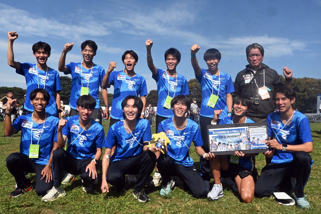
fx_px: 274
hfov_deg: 60.7
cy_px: 107
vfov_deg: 42.6
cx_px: 160
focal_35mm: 31
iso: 1600
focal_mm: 20.5
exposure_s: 1/1250
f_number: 18
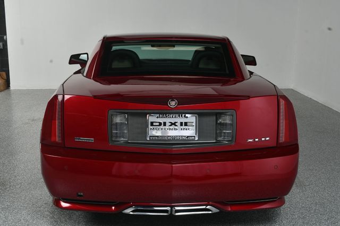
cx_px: 170
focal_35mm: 45
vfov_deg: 29.8
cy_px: 113
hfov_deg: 43.6
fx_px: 425
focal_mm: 30
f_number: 13
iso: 100
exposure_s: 1/160
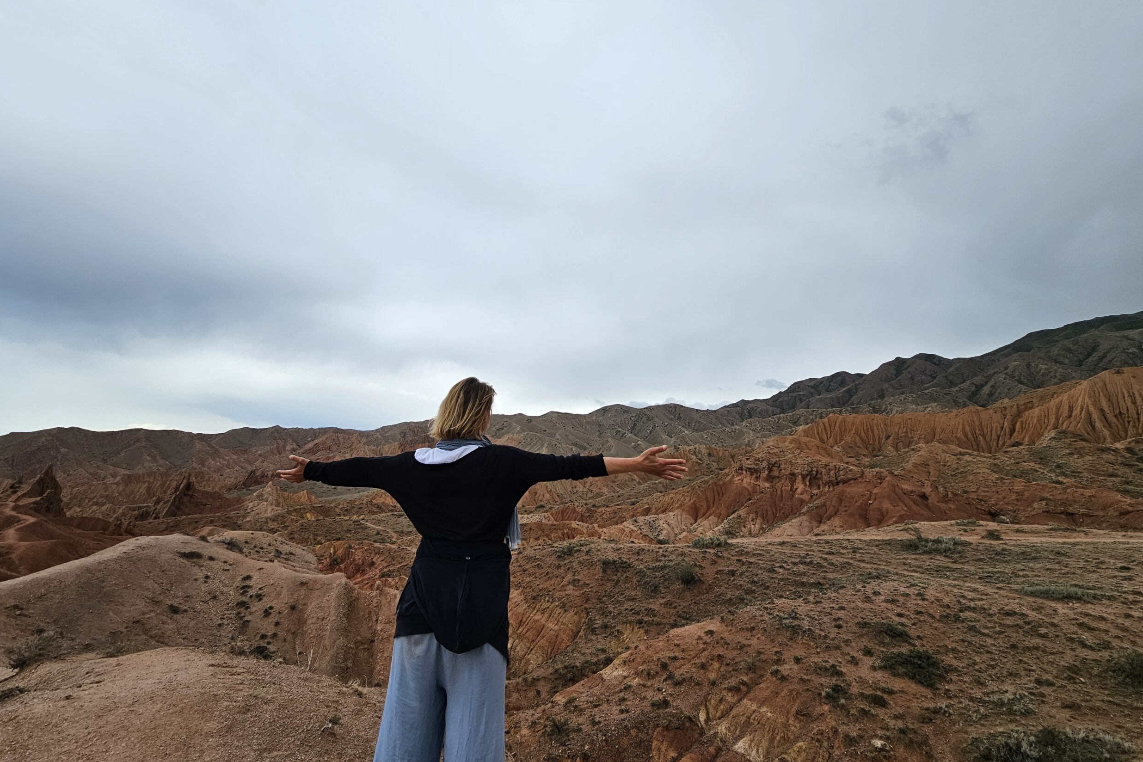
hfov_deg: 104.2
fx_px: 444
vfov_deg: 81.0
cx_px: 587
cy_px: 349
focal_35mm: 14
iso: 50
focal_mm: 2.2
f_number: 2.2
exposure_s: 1/1347
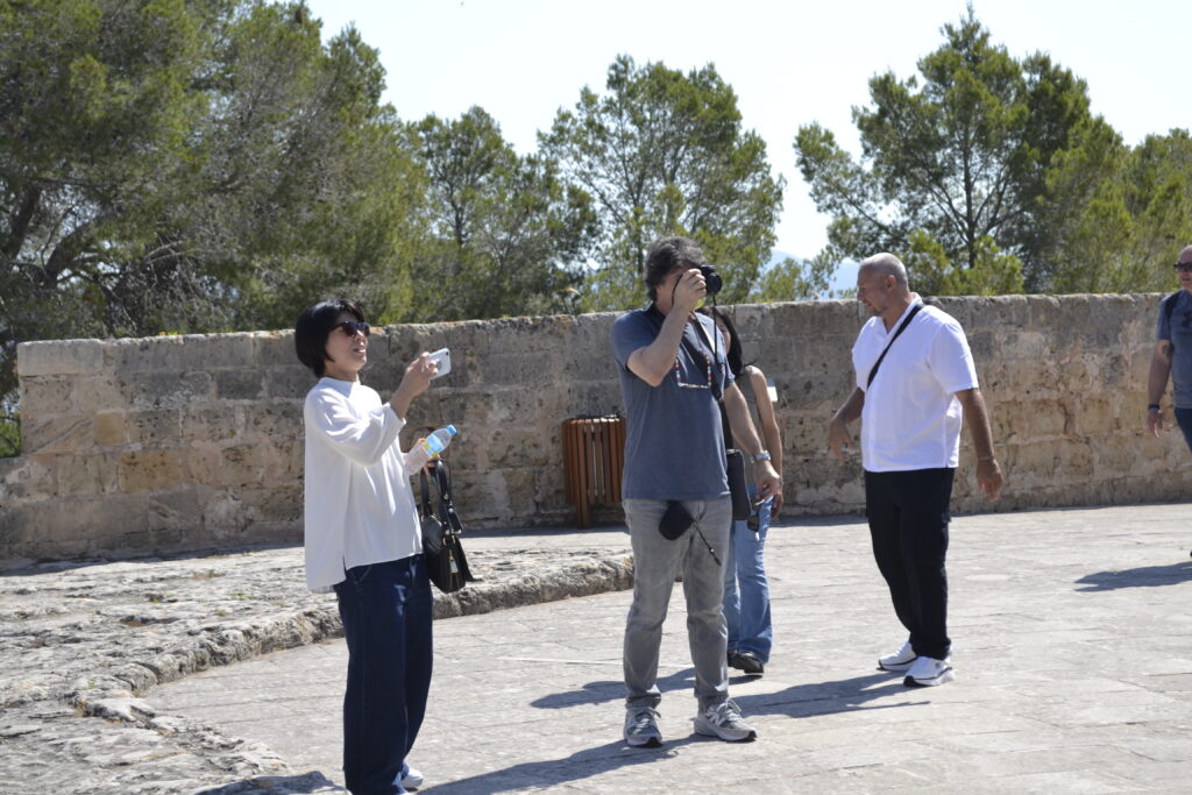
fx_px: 2732
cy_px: 398
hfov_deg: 24.6
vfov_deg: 16.6
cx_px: 596
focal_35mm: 82
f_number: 7.1
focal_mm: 55
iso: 100
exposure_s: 1/200
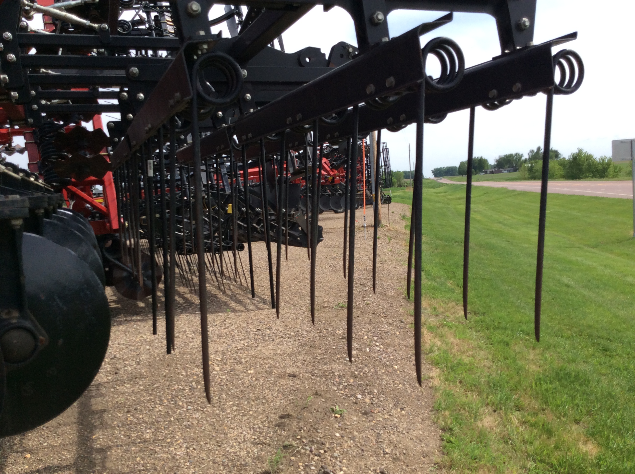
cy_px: 237
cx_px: 318
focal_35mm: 32
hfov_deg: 56.9
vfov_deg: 44.1
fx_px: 586
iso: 32
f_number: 2.4
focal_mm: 3.3
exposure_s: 1/1192
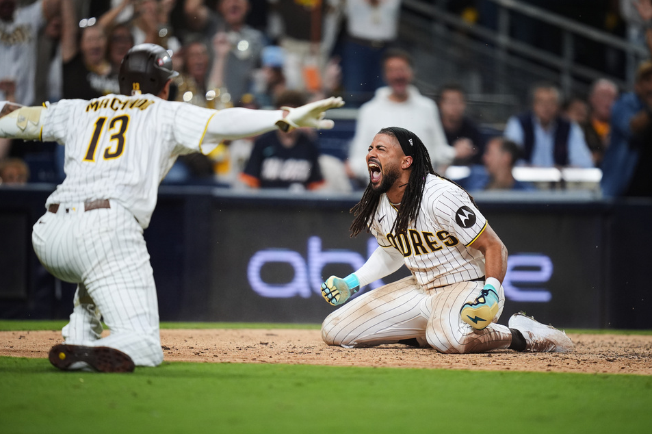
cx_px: 341
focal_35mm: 430
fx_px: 7782
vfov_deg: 3.2
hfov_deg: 4.8
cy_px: 210
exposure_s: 1/2000
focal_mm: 400
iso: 2500
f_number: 2.8
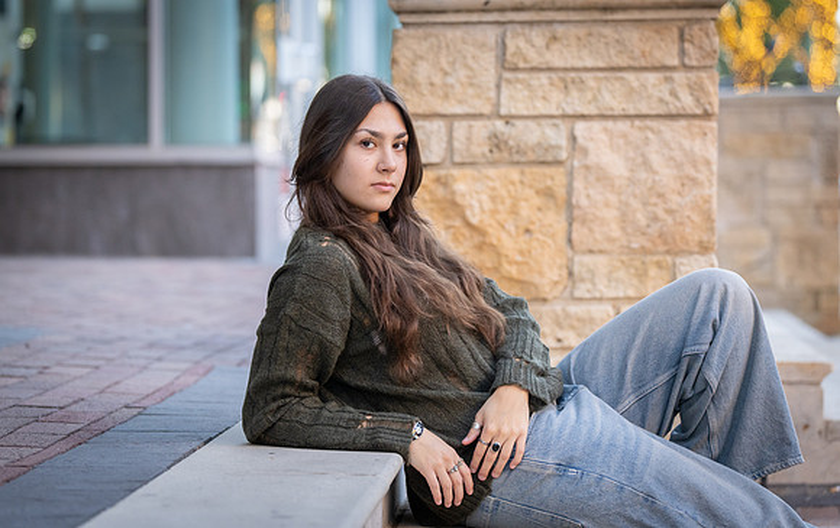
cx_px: 390
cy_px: 229
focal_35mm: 107
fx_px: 2454
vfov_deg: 12.3
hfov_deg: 19.4
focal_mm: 95
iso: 2000
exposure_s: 1/320
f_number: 2.8
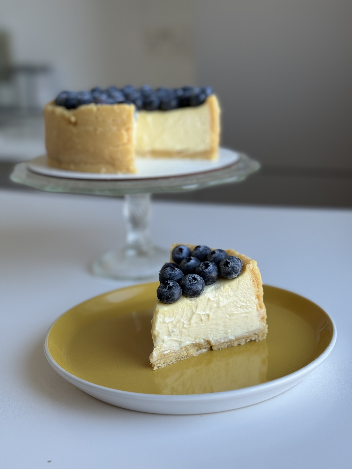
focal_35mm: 48
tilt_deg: -16.0
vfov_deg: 39.7
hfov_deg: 30.3
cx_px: 176
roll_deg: +1.6
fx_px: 651
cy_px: 234
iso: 50
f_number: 1.78
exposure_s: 1/166
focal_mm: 6.76
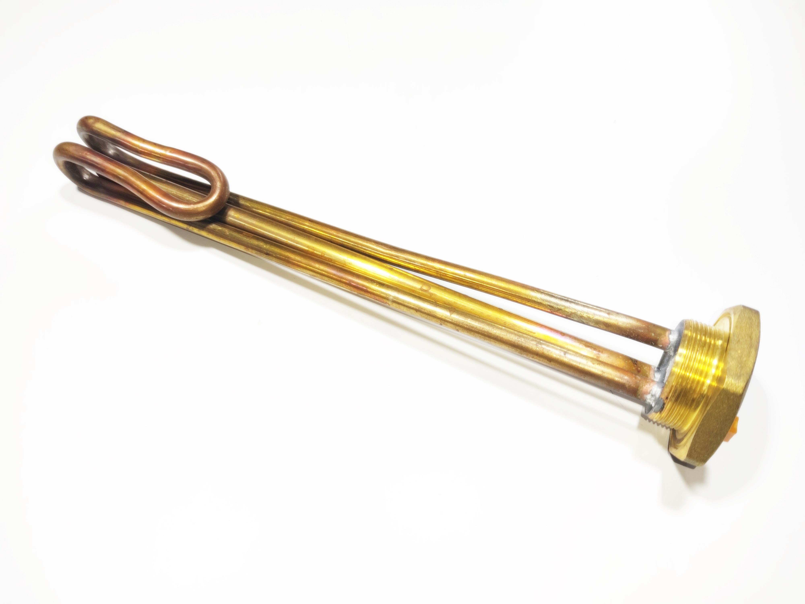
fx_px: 605
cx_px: 402
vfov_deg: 53.1
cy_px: 302
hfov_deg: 67.3
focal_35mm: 26
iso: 204
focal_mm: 4.74
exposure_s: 1/50
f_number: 1.79
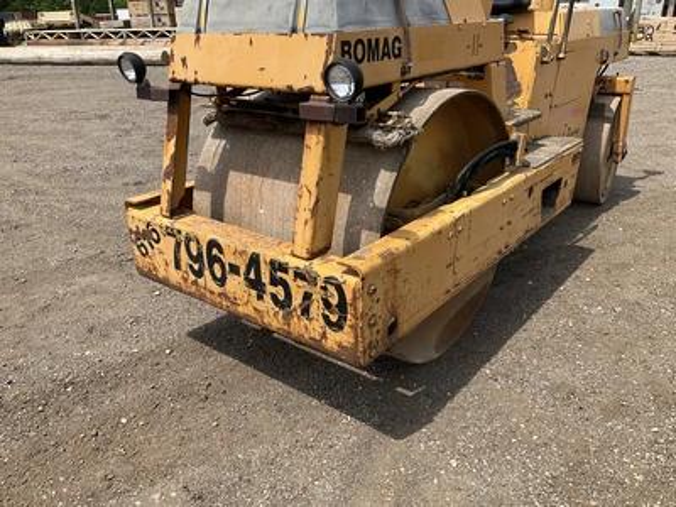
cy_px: 254
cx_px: 338
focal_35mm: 29
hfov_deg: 61.7
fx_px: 566
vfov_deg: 48.2
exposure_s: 1/1121
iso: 25
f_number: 1.8
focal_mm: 3
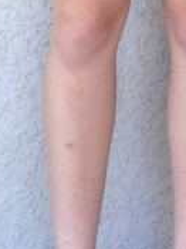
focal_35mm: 193
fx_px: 1384
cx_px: 209
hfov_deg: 7.6
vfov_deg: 9.6
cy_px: -243
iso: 50
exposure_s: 1/60
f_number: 2.4
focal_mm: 4.12
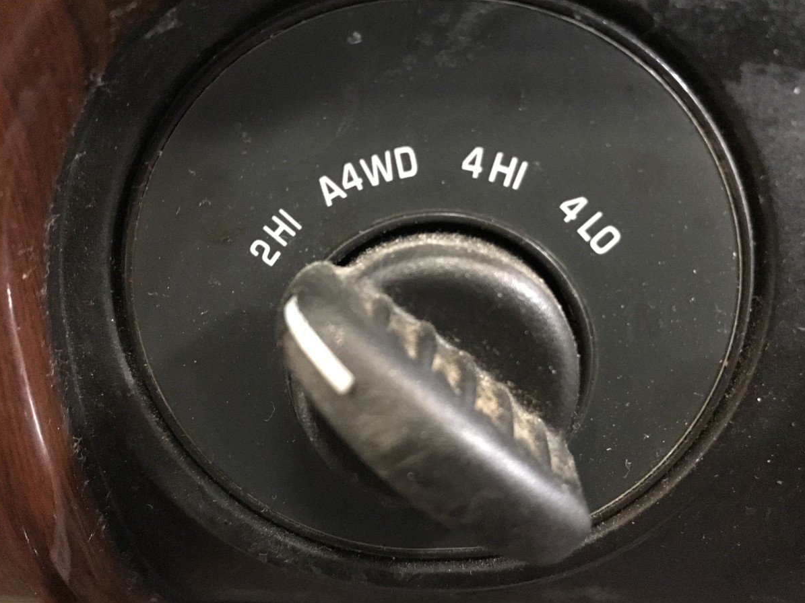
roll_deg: -0.2
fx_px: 698
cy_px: 310
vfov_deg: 46.8
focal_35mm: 30
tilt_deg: -17.8
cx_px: 423
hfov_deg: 59.9
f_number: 1.8
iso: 400
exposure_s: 1/4
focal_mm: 3.99
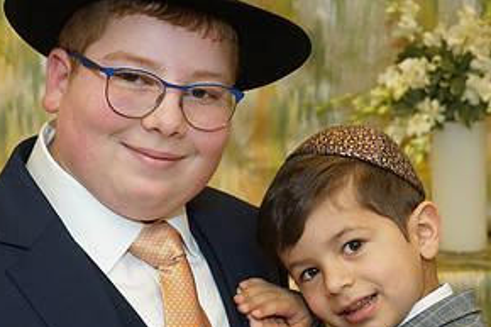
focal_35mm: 88
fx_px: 1199
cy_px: 164
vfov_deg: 15.5
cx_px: 198
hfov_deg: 23.1
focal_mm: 44
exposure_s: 1/100
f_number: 5.6
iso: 400
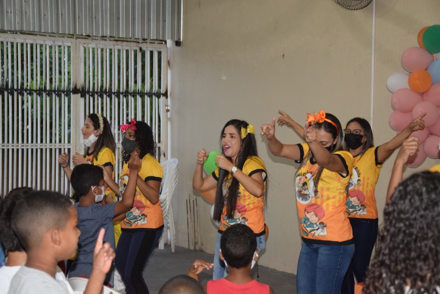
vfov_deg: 18.2
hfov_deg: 27.0
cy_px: 147
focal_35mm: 75
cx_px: 220
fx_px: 917
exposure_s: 1/60
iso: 1250
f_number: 5
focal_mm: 50
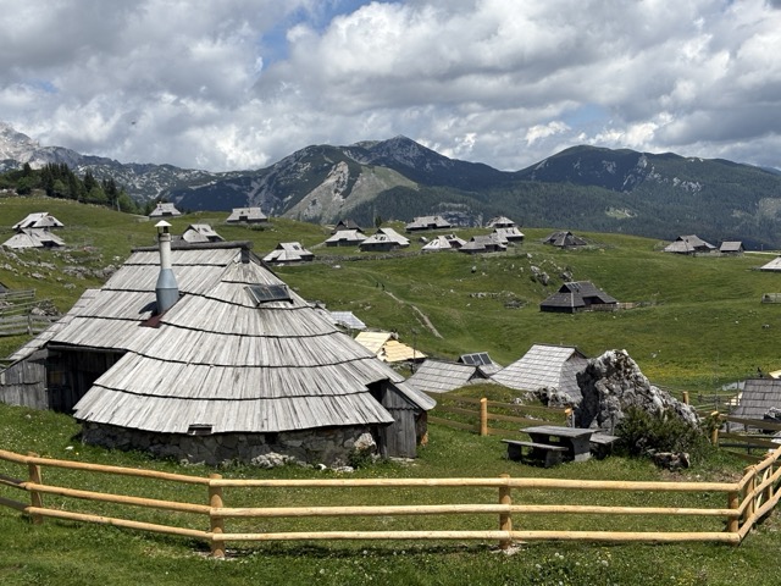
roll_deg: +3.7
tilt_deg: -3.0
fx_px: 1173
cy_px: 293
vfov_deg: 28.0
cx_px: 390
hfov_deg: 36.8
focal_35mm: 52
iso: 32
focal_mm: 5.96
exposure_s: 1/4630
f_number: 1.6
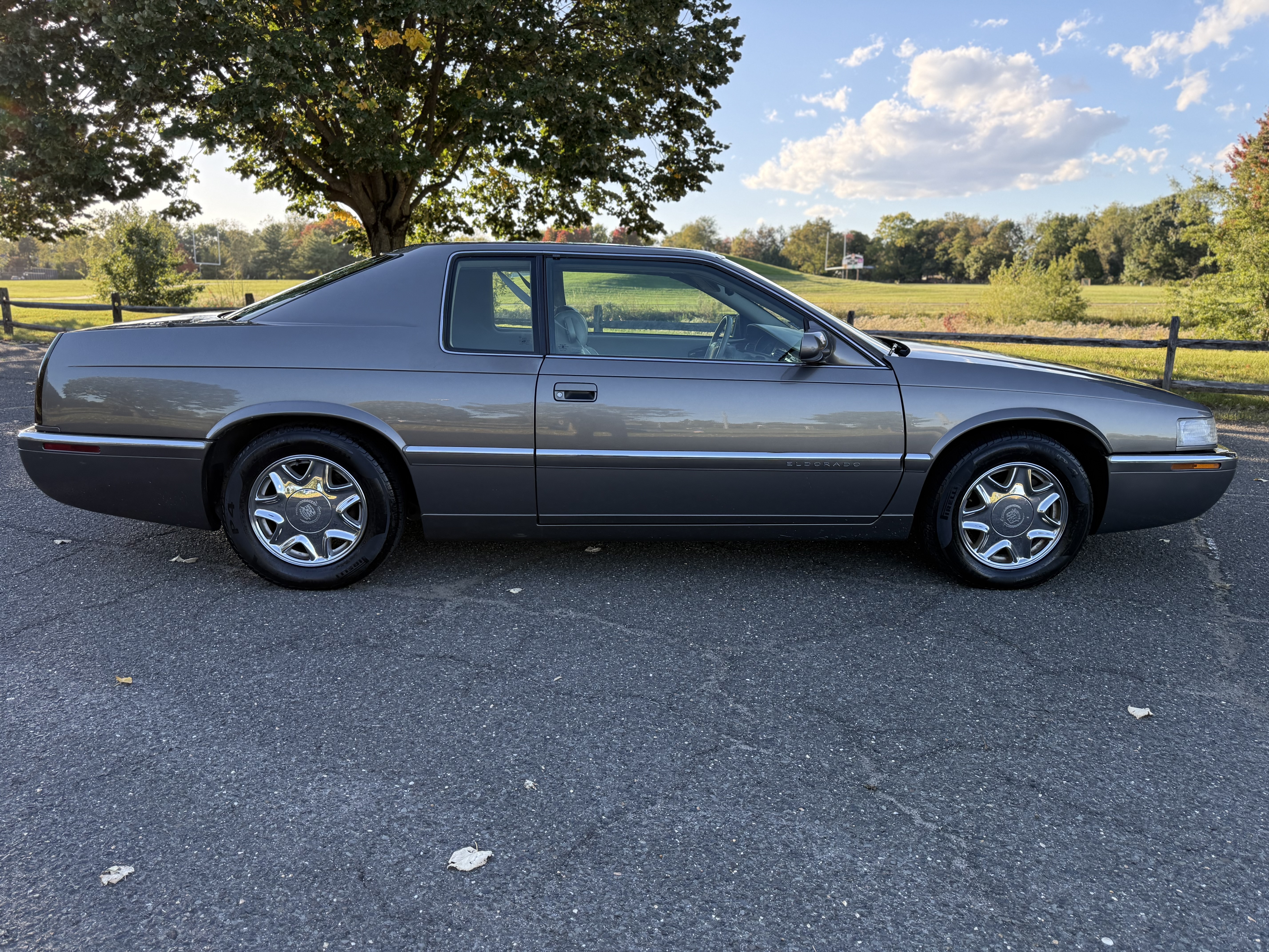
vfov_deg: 56.8
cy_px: 476
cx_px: 634
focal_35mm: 24
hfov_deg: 71.6
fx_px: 880
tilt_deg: -12.0
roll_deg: -0.1
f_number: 1.78
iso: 100
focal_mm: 6.76
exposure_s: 1/772
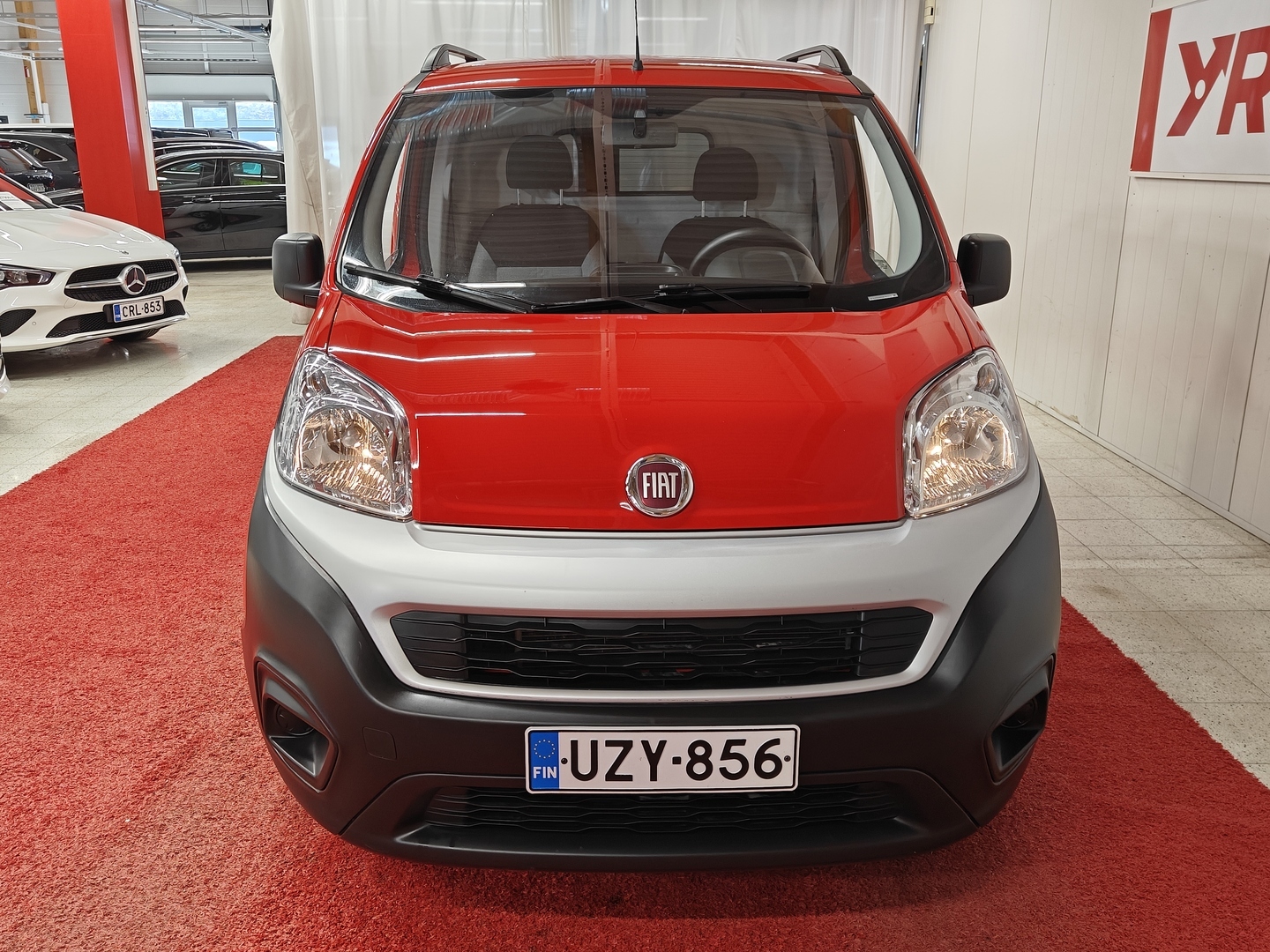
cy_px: 476
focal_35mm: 30
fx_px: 1101
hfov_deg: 60.0
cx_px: 635
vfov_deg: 46.8
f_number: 1.8
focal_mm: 5.59
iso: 64
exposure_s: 1/58
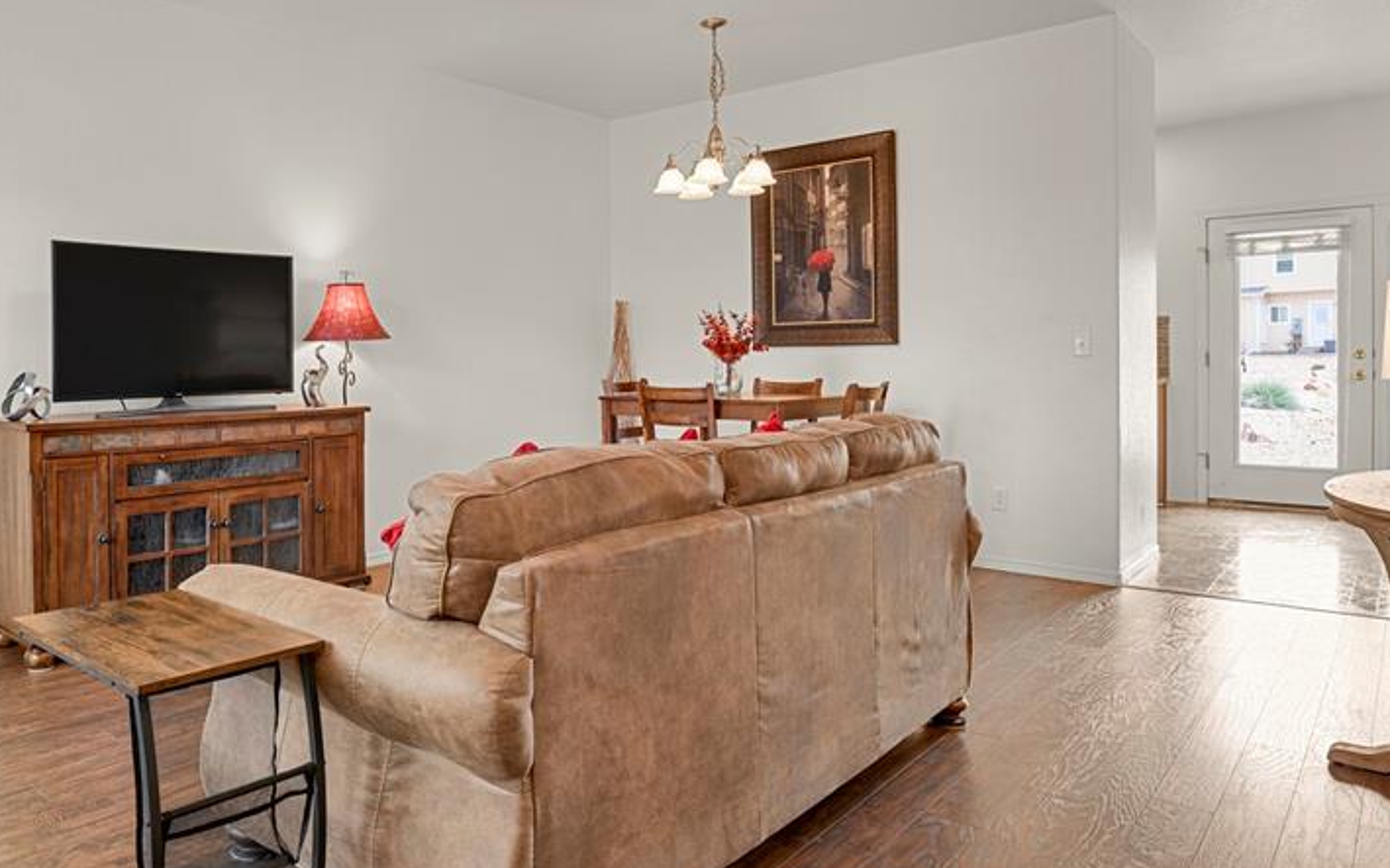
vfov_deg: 49.1
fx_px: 947
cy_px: 366
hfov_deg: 70.3
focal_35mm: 25
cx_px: 457
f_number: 6.3
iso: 250
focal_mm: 17
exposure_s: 2
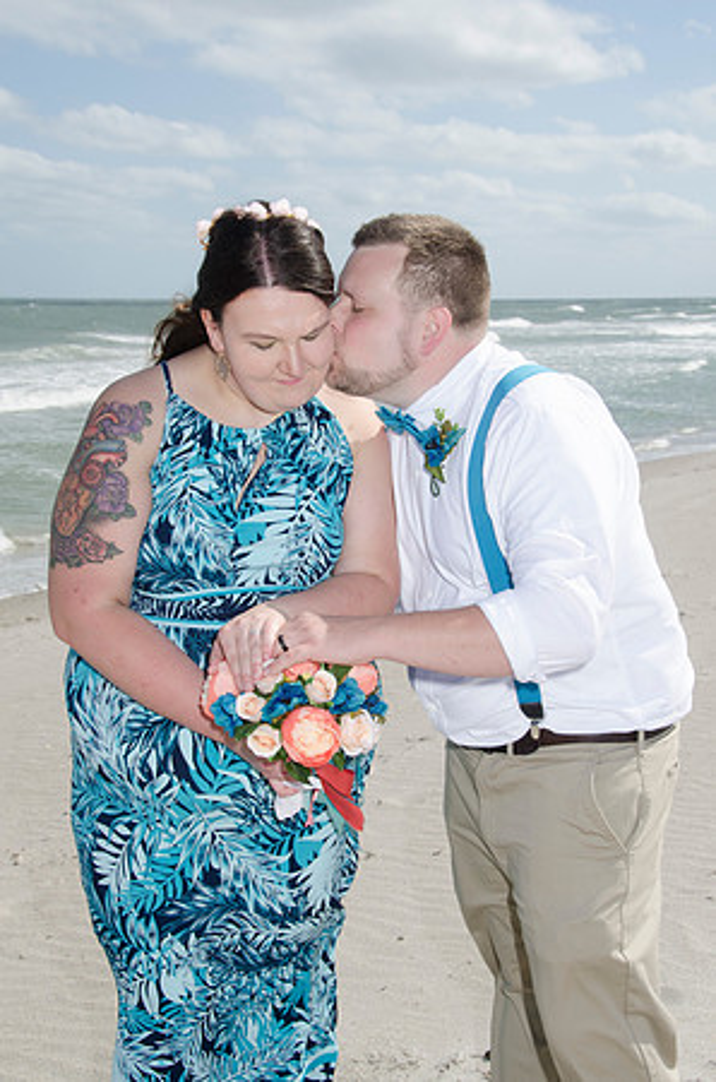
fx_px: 1528
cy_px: 541
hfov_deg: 26.4
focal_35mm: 51
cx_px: 358
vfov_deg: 39.0
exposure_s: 1/250
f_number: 10
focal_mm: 34
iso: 100
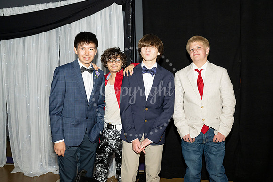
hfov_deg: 51.9
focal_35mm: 37
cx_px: 136
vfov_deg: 36.0
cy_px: 91
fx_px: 281
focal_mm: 37
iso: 1000
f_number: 5.6
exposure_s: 1/100
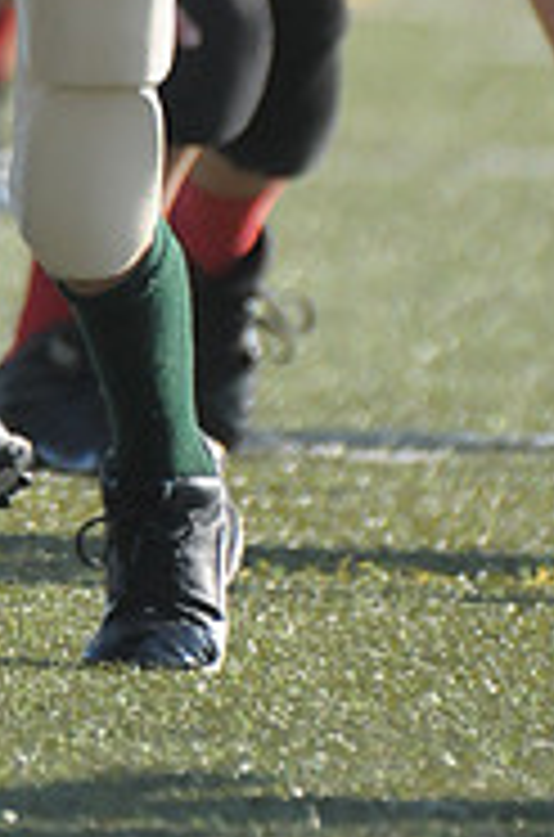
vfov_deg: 1.1
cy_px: -414
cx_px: 178
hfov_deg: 0.7
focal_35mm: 1873
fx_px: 43475
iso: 1600
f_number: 4
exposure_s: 1/5000
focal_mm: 400
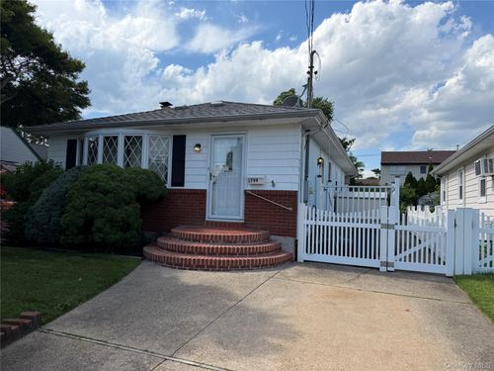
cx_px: 247
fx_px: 343
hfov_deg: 71.6
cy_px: 186
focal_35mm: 24
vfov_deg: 56.8
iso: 80
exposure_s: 1/4167
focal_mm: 6.76
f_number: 1.78
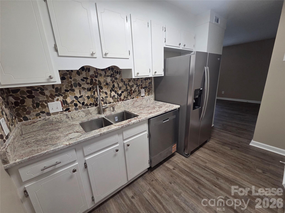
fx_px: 107
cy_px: 106
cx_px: 142
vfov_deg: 89.9
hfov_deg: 106.2
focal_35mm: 13
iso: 320
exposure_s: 1/120
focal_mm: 2.2
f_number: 2.2
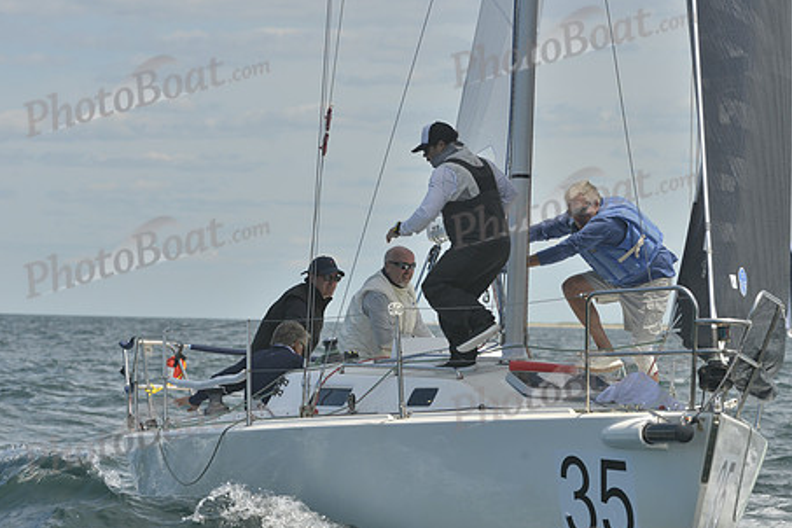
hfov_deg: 7.7
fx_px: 5918
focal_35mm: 269
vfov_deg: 5.1
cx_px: 362
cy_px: 319
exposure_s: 1/800
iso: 280
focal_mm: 210
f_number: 9
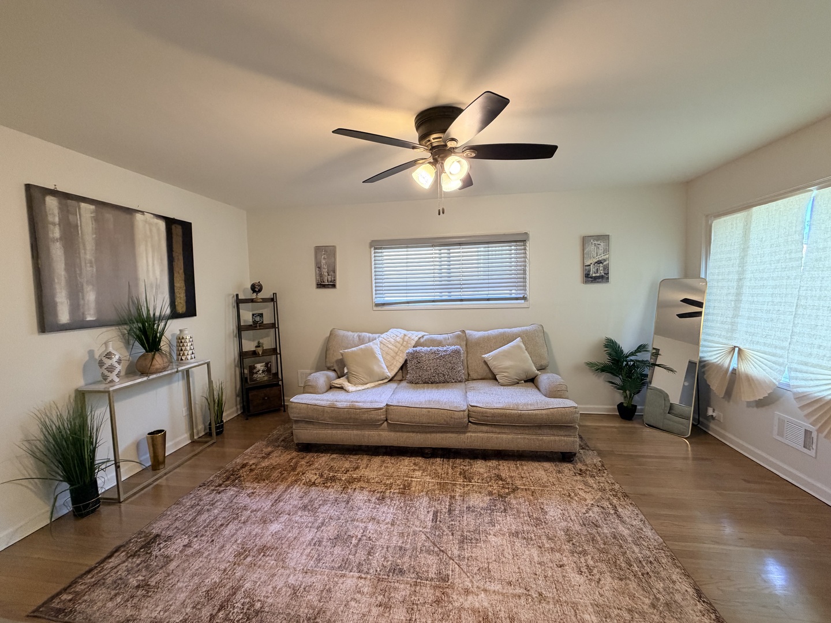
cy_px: 312
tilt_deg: -3.8
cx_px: 416
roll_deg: +1.2
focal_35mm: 14
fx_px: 336
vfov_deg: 85.7
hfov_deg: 102.1
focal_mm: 2.22
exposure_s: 1/60
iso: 250
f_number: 2.2
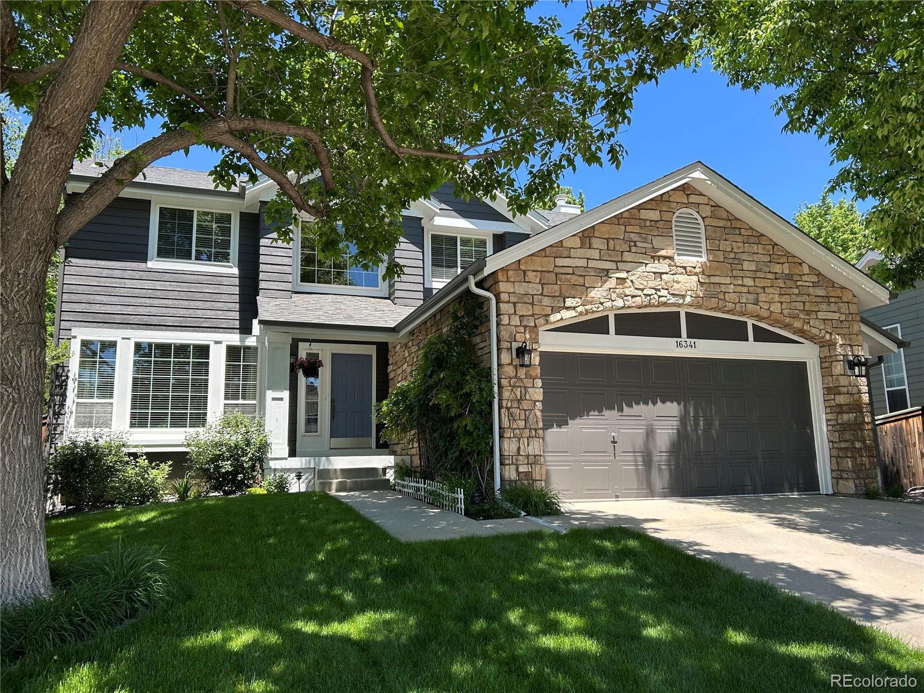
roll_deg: +0.9
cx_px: 462
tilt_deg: +9.0
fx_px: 694
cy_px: 346
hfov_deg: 67.3
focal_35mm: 26
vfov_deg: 53.1
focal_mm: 5.7
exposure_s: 1/1124
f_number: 1.5
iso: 50
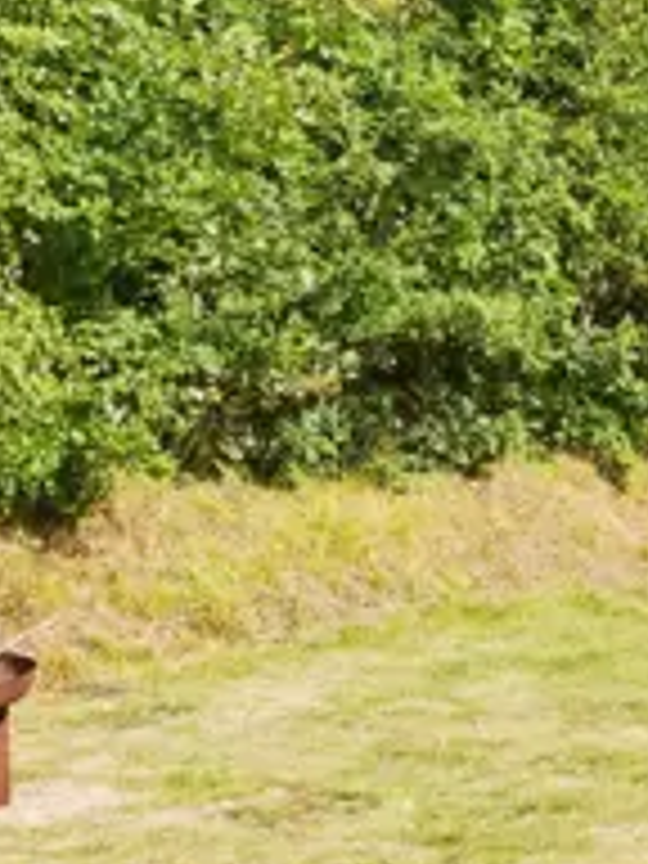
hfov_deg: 16.6
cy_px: 284
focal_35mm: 81
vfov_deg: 24.0
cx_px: 972
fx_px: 2022
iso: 200
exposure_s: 1/160
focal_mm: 18
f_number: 8
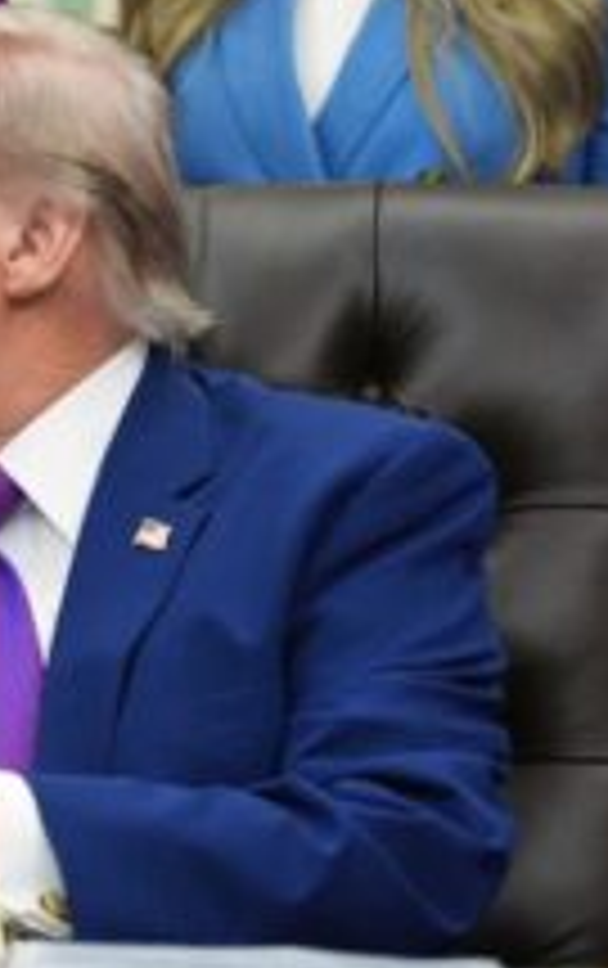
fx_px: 5602
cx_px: 45
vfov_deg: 9.9
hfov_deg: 6.2
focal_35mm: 212
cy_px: 250
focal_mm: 70
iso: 5000
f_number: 2.8
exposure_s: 1/400
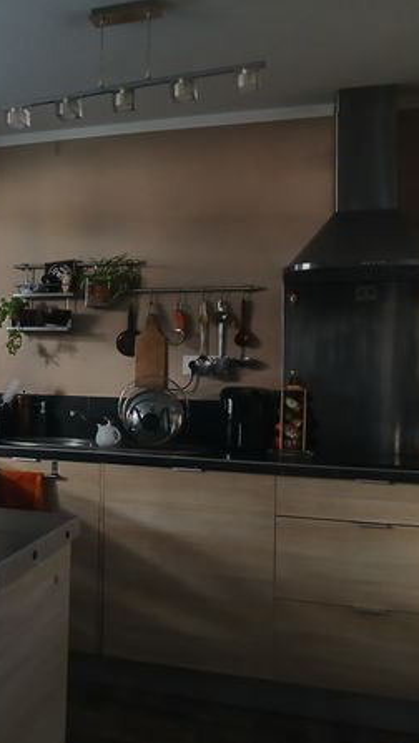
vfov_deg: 52.8
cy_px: 371
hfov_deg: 28.7
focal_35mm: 38
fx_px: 749
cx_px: -27
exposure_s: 1/50
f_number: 1.8
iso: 250
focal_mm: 3.98
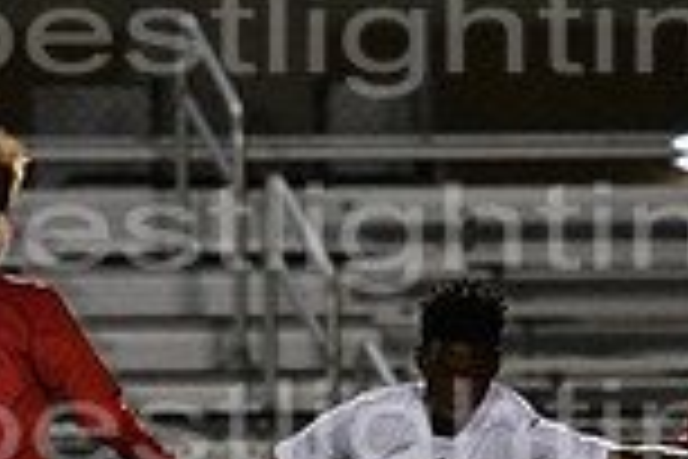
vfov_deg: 1.2
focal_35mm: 1136
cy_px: 533
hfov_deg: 1.8
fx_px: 21709
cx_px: 531
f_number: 4
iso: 6400
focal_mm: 200
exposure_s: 1/1000
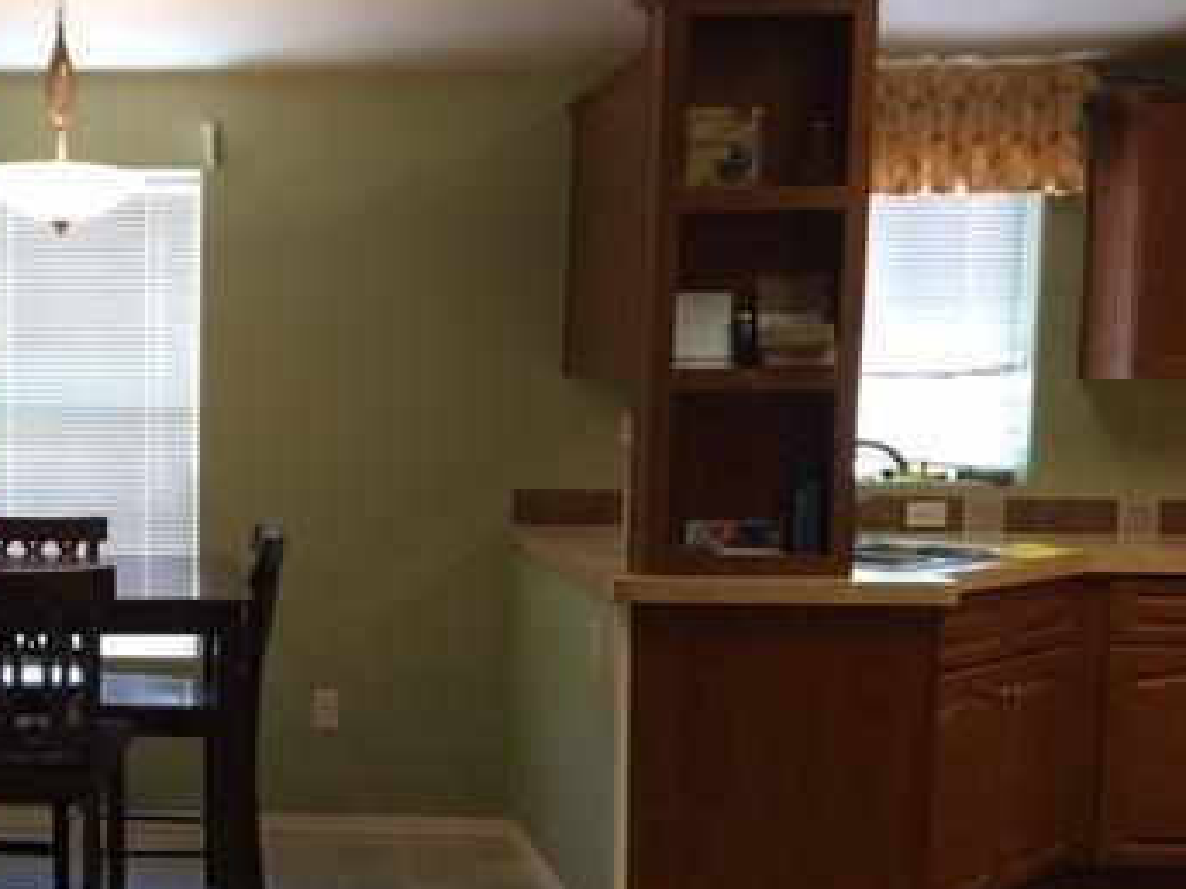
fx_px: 1850
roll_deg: -0.2
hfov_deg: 33.6
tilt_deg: -4.7
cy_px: 544
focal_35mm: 54
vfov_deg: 27.0
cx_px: 117
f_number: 2.2
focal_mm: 4.15
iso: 50
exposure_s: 1/30
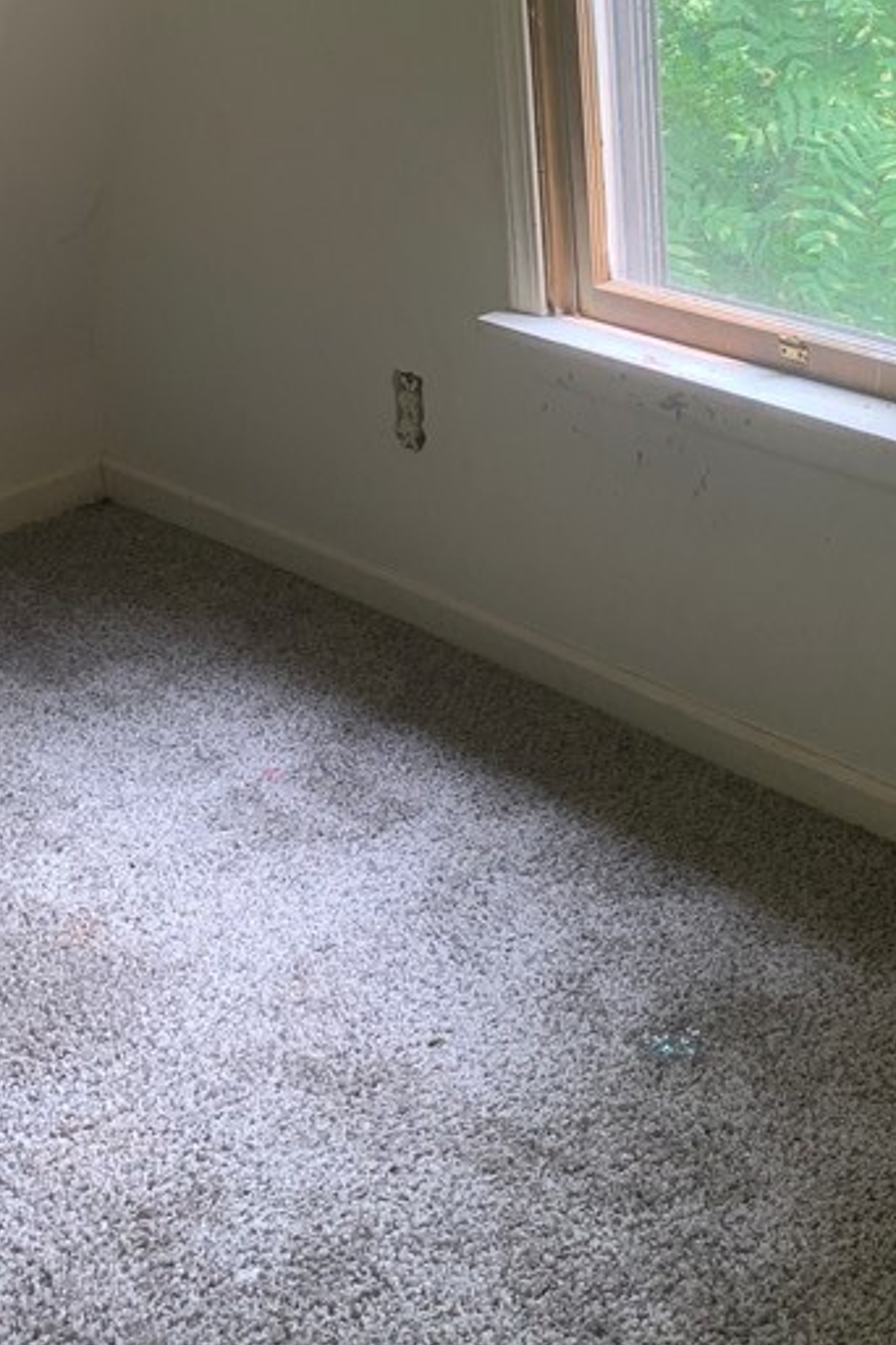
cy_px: 139
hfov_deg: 25.0
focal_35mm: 54
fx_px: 2016
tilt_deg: -12.1
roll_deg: +4.0
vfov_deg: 34.8
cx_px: 545
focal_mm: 4.25
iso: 50
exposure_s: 1/60
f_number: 1.8
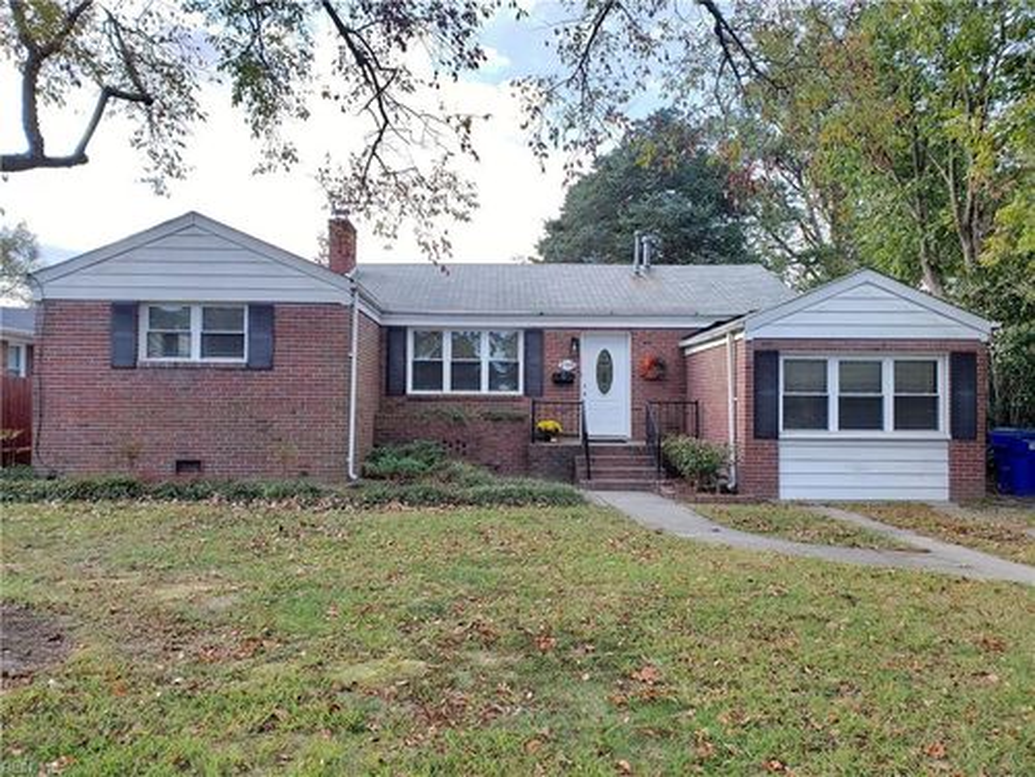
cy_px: 388
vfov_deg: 53.1
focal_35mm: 26
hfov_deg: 67.3
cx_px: 518
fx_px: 777
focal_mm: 4.3
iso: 50
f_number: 2.4
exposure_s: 1/120
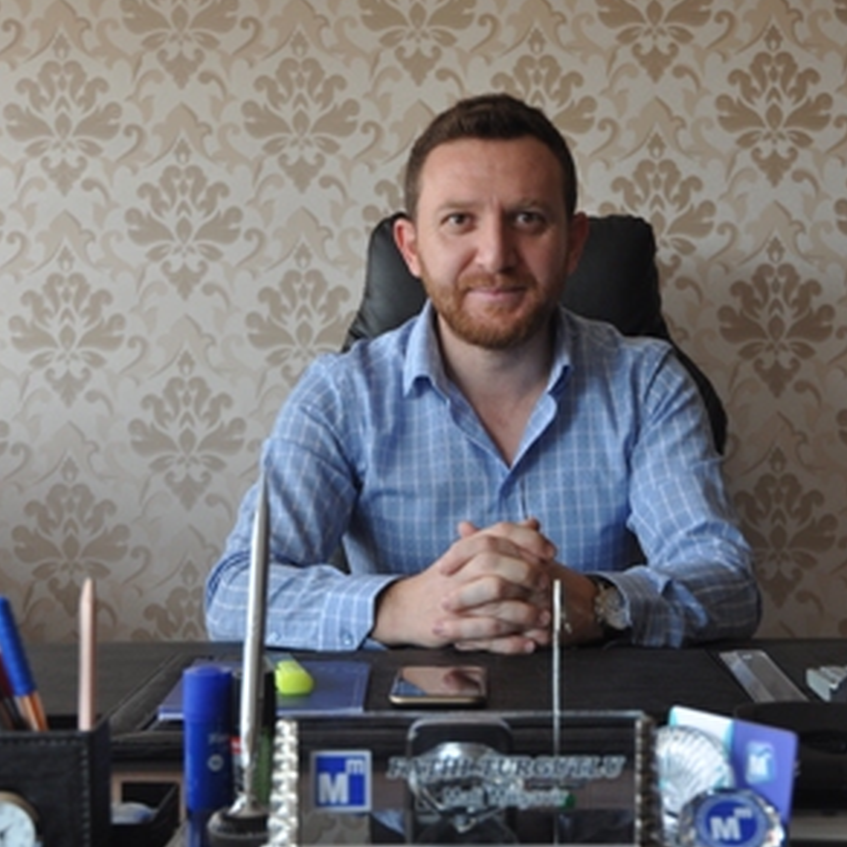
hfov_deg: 28.3
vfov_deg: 28.3
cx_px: 479
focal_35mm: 61
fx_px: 1679
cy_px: 421
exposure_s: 1/100
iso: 400
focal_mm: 31
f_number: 5
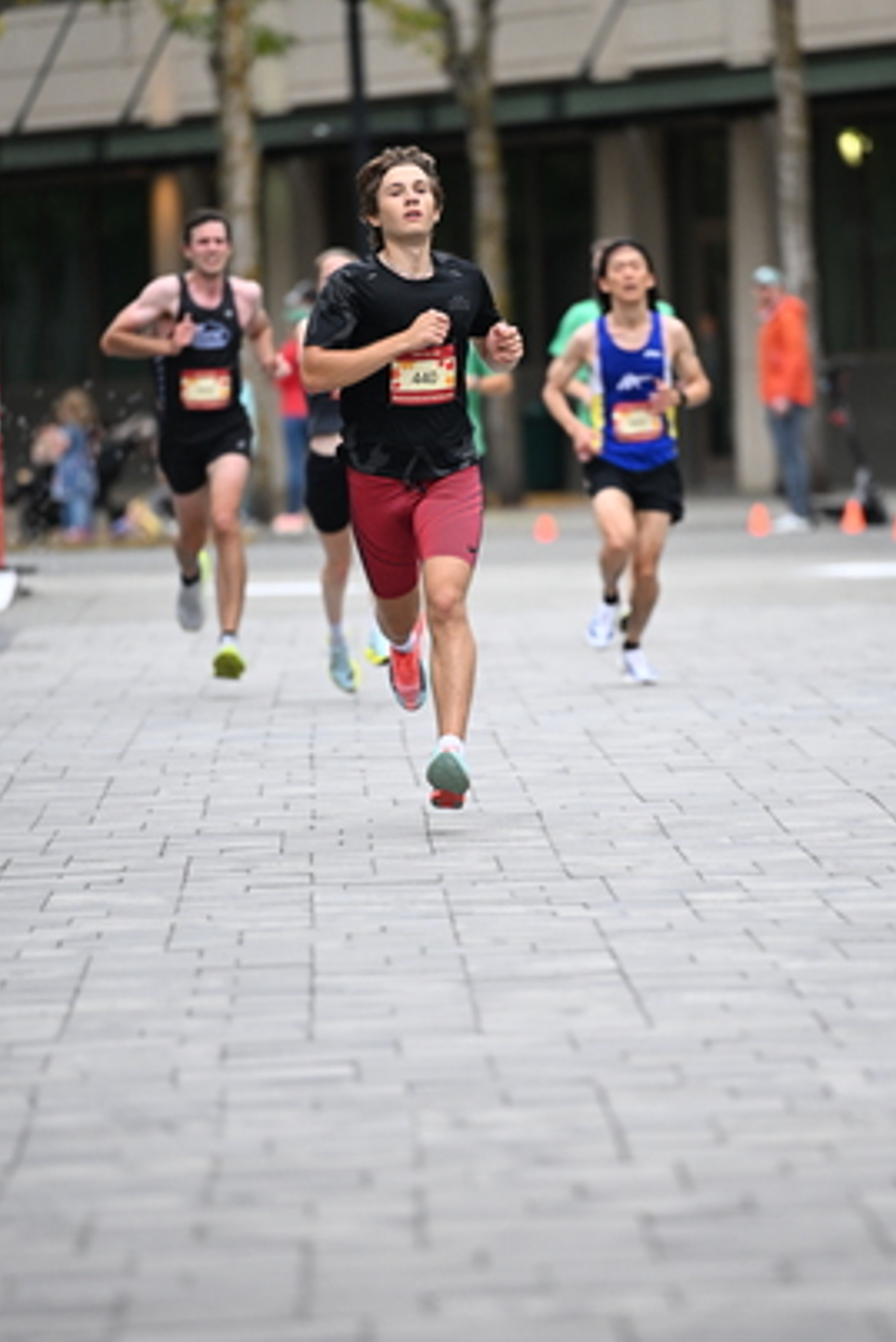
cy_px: 579
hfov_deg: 5.0
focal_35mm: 273
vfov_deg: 7.5
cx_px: 591
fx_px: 10182
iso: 1600
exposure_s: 1/1250
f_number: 2.8
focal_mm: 200
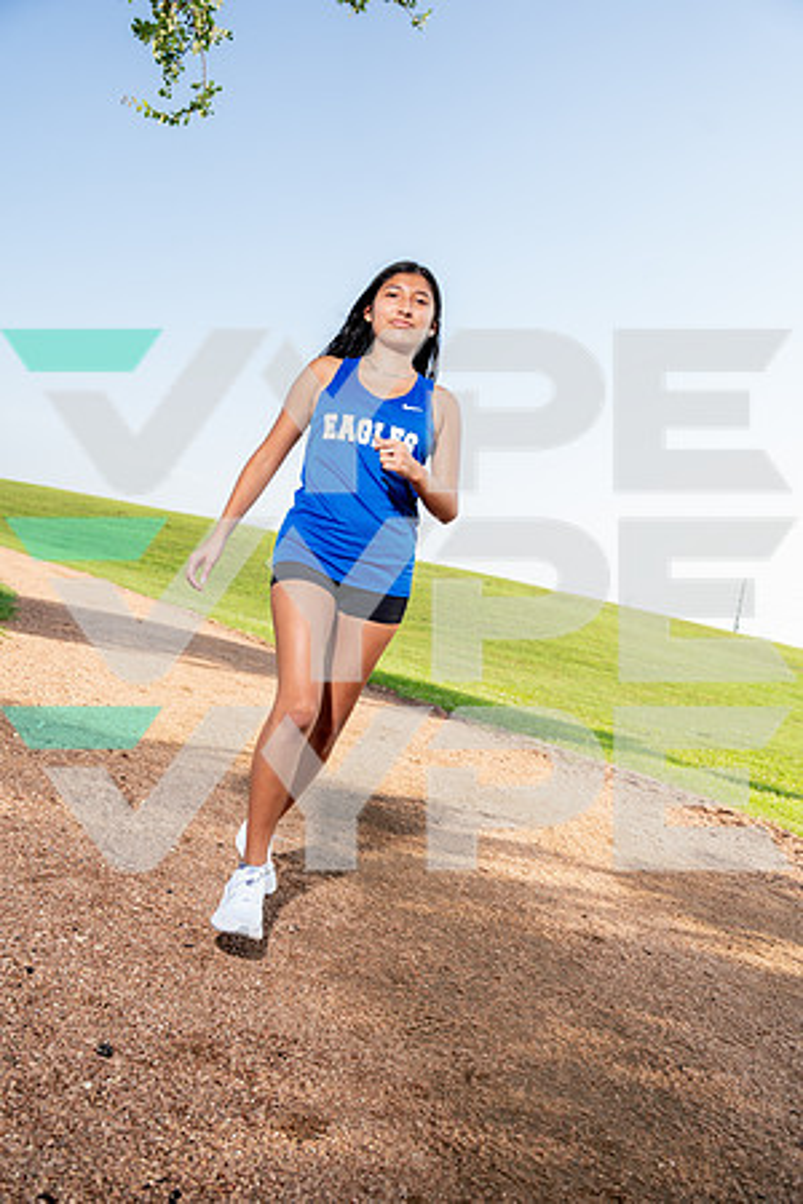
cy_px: 602
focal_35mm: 30
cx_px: 402
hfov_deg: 43.6
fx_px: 1004
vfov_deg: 61.9
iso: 100
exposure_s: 1/250
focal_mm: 30
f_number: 4
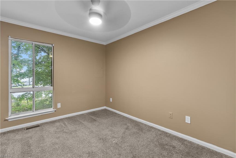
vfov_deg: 73.8
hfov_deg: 96.7
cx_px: 118
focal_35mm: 16
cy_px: 79
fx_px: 105
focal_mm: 16
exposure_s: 1
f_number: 7.1
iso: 1000
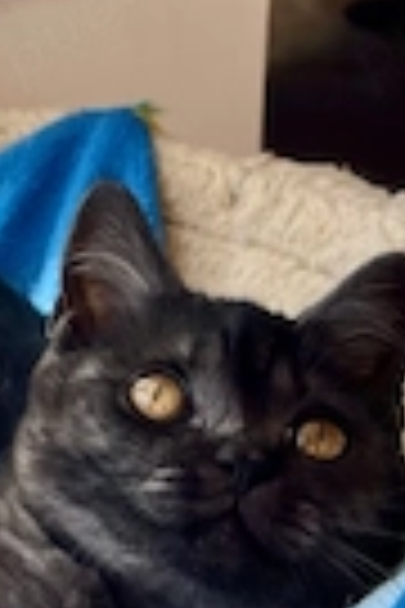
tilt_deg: -14.8
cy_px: 27
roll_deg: +0.8
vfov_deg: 24.4
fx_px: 1350
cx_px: -112
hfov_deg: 16.2
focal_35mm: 80
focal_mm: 5.1
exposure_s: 1/589
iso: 50
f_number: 1.6
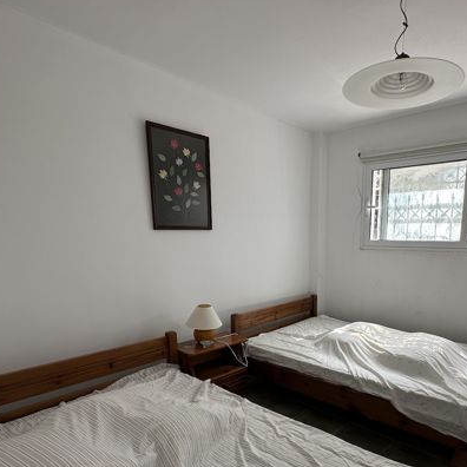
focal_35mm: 22
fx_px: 336
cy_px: 298
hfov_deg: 68.0
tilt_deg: -10.9
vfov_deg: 68.3
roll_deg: -0.4
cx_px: 305
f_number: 2.2
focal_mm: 2.22
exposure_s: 1/168
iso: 40
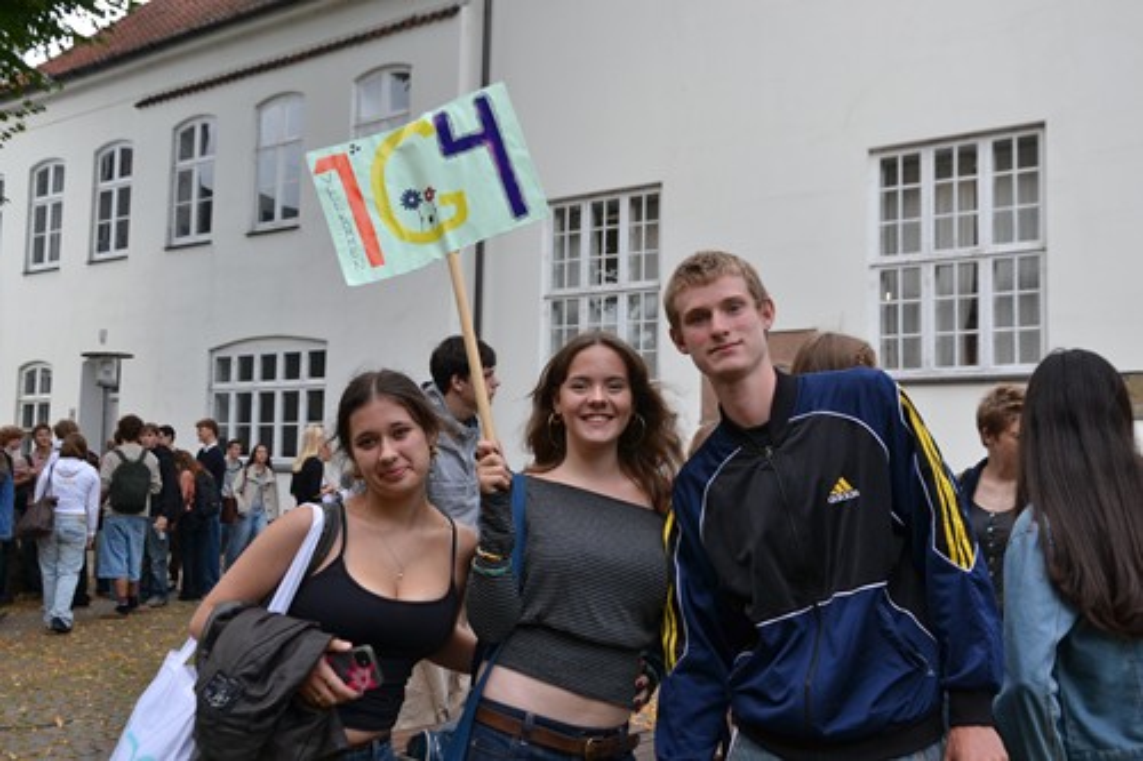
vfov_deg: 35.5
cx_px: 572
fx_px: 1190
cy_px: 380
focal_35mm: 38
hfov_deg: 51.3
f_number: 5.6
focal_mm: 25
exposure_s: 1/125
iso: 160
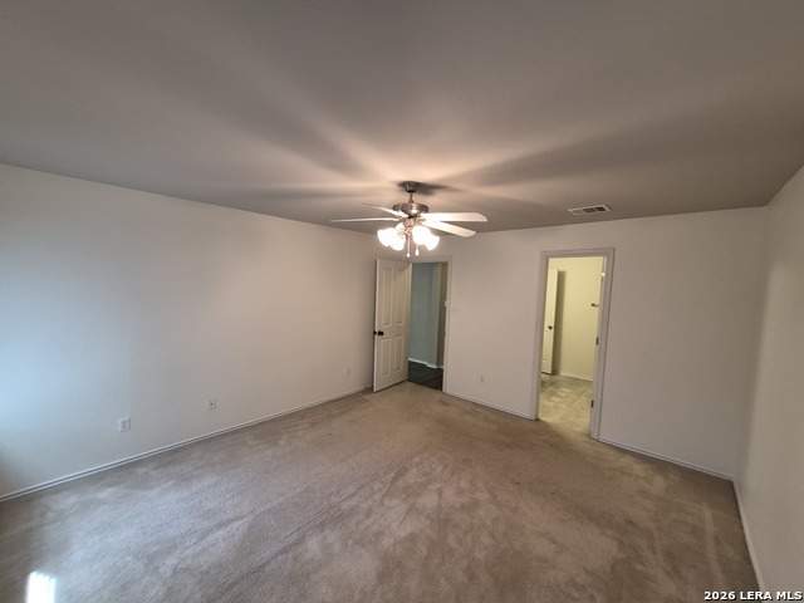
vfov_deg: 89.9
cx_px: 402
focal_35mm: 13
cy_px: 302
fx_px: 302
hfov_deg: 106.2
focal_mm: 1.74
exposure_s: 1/60
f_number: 2.2
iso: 250
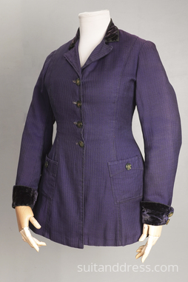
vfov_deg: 40.3
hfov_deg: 27.5
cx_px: 94
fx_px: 384
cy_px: 142
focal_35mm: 49
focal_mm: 32
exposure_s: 1/30
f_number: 6.3
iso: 320
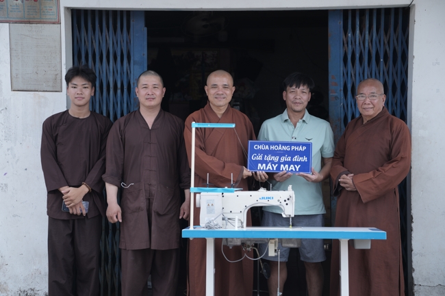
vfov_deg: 17.7
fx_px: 952
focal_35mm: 77
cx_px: 222
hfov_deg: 26.3
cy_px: 148
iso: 125
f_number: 4
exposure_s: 1/250
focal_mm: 77
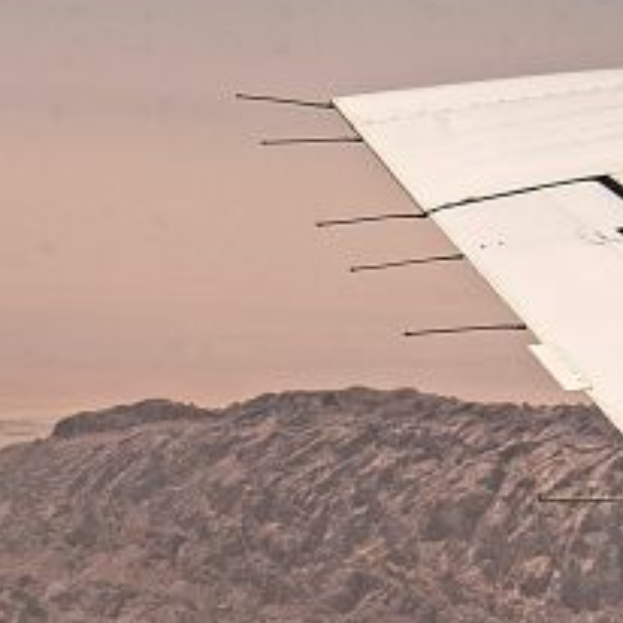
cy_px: 1062
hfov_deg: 8.5
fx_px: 4174
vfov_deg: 8.3
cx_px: 230
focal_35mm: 205
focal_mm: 40
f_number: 18
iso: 64
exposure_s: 1/100
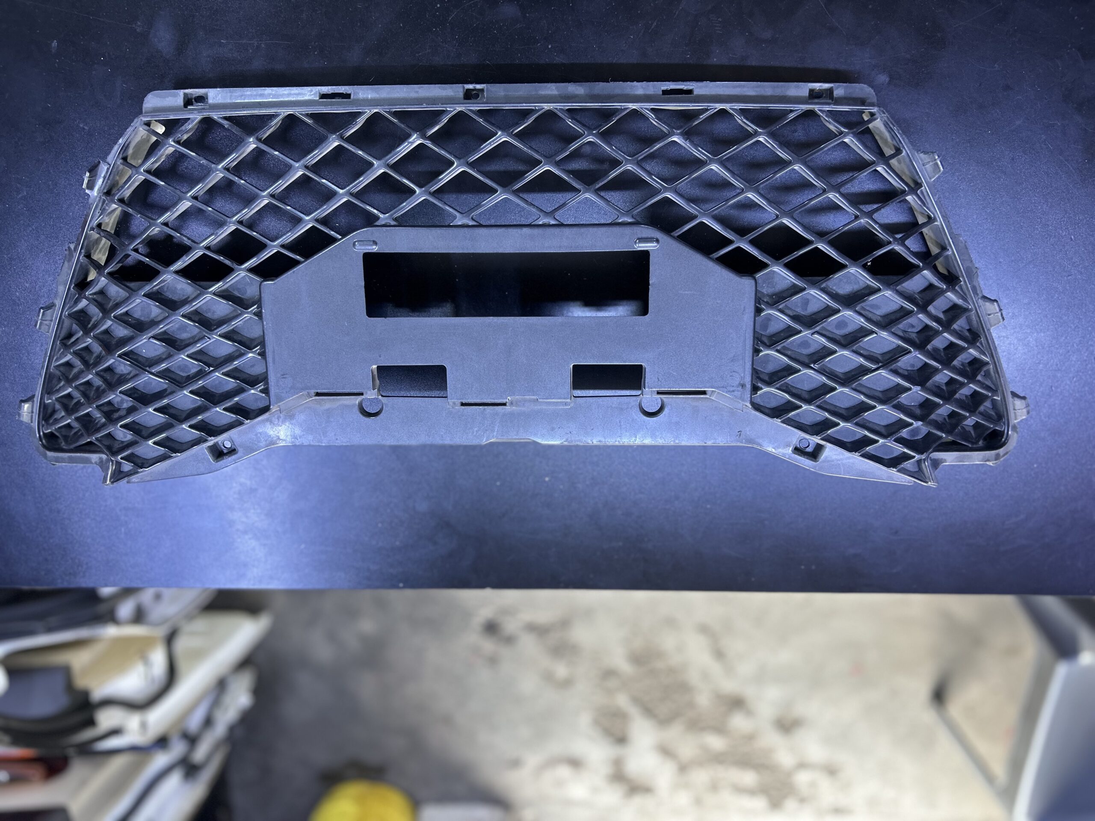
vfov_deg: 53.1
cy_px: 410
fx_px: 822
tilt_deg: -69.7
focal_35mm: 26
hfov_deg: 67.3
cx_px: 548
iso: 100
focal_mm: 5.7
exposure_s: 1/50
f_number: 1.5
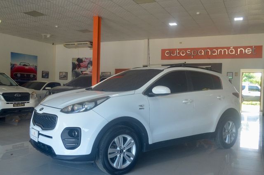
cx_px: 132
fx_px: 242
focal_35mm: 33
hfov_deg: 57.3
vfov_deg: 39.8
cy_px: 88
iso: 400
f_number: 4.5
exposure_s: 1/80
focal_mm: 22
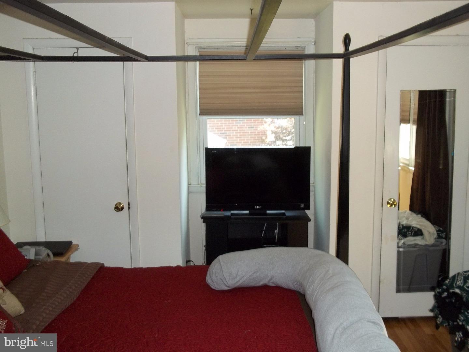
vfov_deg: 39.7
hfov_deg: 51.4
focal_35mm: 36
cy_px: 176
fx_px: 488
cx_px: 234
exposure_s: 1/30
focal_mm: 6.5
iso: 160
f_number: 3.1
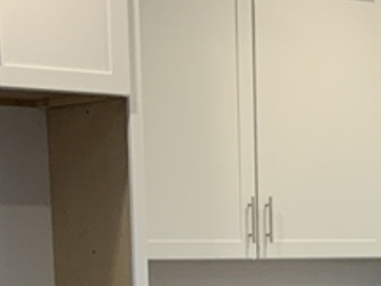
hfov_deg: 14.2
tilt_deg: -9.4
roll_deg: -0.1
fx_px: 1486
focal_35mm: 135
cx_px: 455
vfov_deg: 10.6
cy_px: 439
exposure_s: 1/60
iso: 64
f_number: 1.8
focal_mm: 3
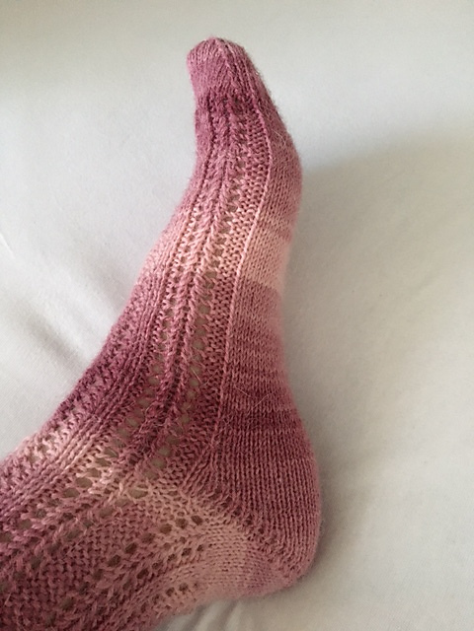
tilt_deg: -56.8
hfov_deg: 48.2
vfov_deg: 61.7
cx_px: 237
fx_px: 529
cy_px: 316
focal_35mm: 29
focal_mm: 4.15
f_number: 2.2
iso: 400
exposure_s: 1/17
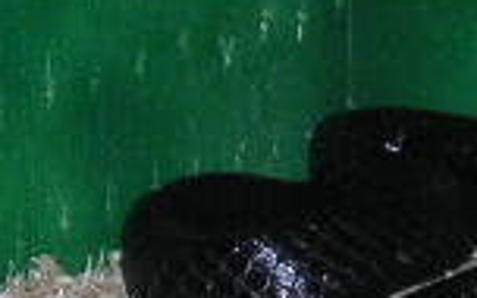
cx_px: 577
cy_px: -91
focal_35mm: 165
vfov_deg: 7.9
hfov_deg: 12.4
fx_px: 2145
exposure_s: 1/45
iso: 160
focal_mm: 5.7
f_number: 2.8
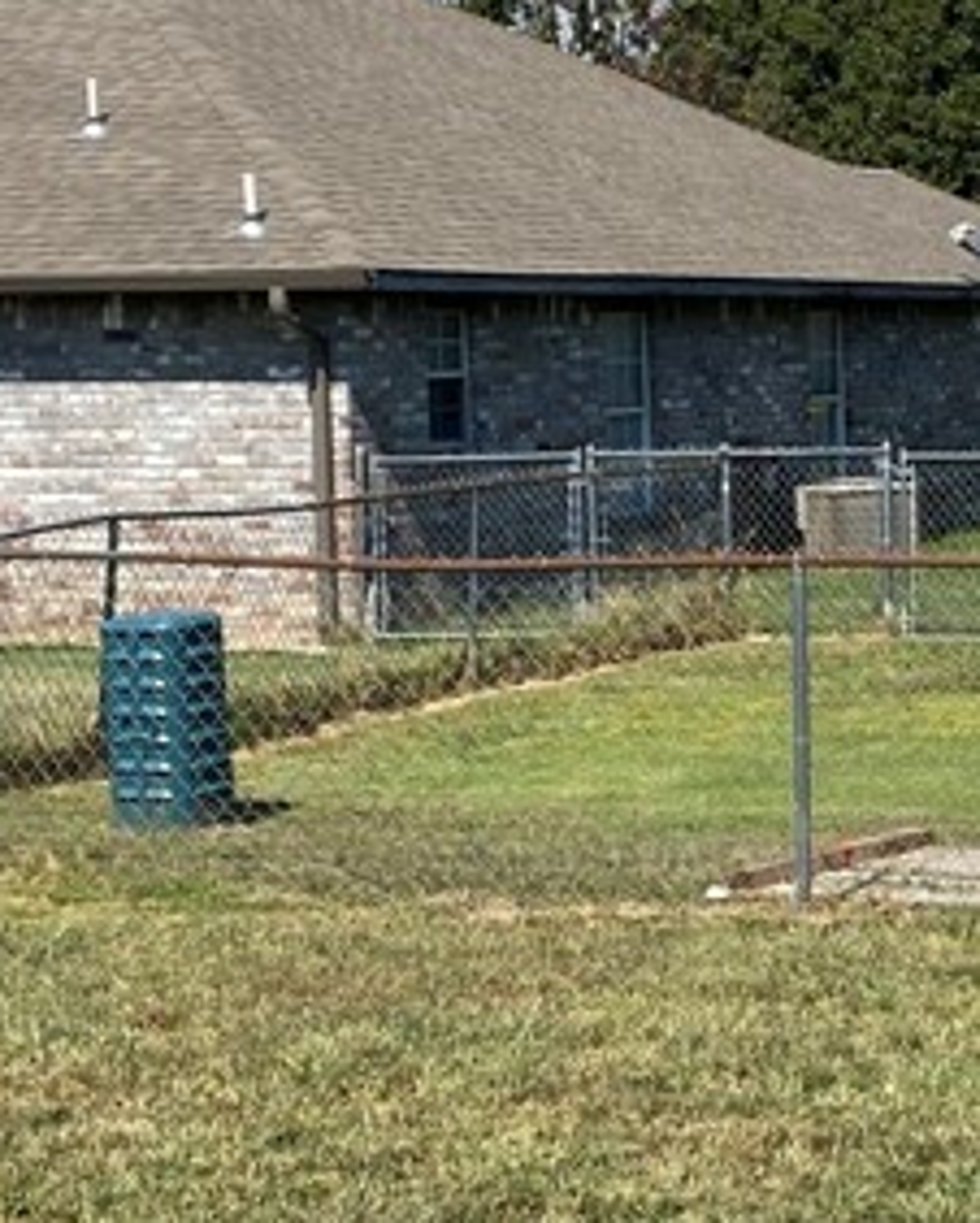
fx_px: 3332
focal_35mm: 92
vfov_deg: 20.8
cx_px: 1344
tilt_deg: -4.1
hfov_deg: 15.7
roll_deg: +0.5
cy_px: 677
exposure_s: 1/2755
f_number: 1.8
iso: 32
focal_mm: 4.25
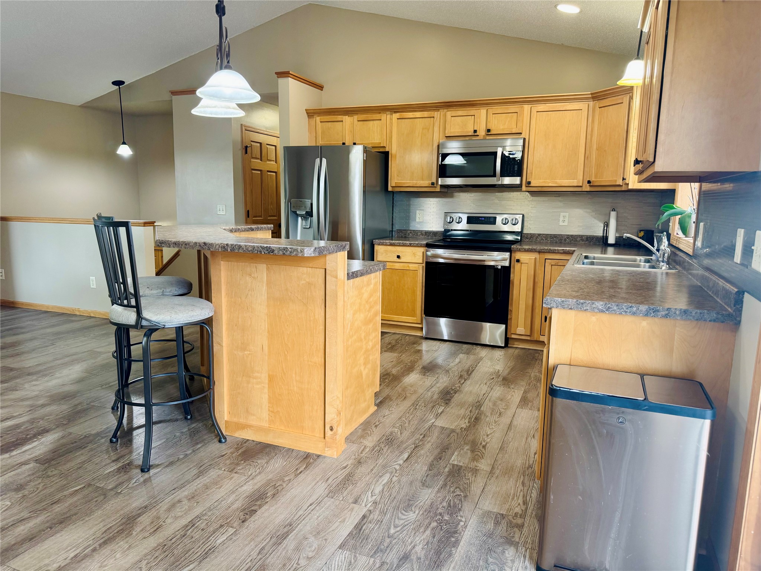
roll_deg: -1.0
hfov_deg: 71.6
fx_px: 528
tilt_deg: -9.8
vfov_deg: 56.8
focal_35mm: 24
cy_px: 286
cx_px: 380
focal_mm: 6.76
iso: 200
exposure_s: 1/60
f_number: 1.78
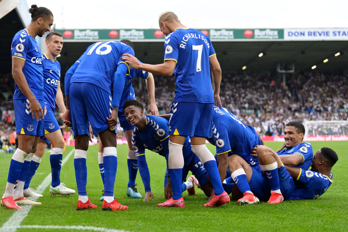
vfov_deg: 19.5
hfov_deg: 28.8
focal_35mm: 70
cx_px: 174
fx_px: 677
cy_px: 116
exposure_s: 1/1600
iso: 1000
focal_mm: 70
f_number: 2.8
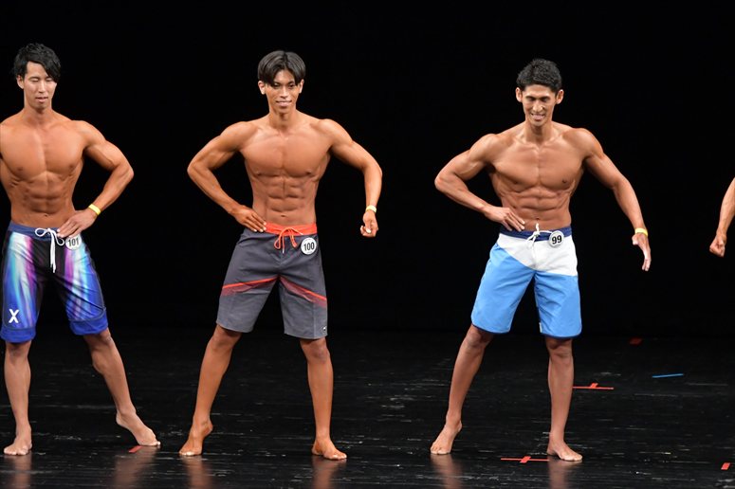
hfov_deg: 8.1
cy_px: 244
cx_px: 368
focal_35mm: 255
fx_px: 5204
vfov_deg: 5.4
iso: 3200
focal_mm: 170
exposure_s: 1/400
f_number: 5.6
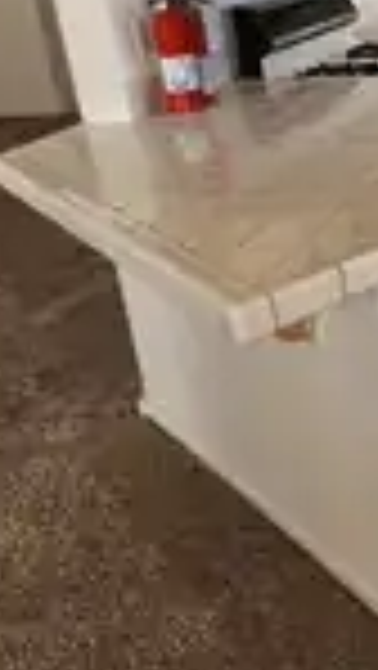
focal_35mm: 38
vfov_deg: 47.4
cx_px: 760
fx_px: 676
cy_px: 67
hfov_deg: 18.9
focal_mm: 2.2
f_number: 2.2
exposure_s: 1/60
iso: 80
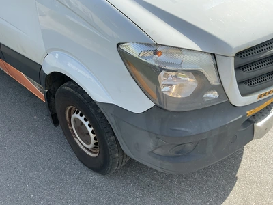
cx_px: 136
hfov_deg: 63.4
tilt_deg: -29.9
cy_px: 102
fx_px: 221
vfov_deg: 49.7
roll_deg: +0.6
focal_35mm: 28
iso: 25
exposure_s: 1/883
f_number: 1.8
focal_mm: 3
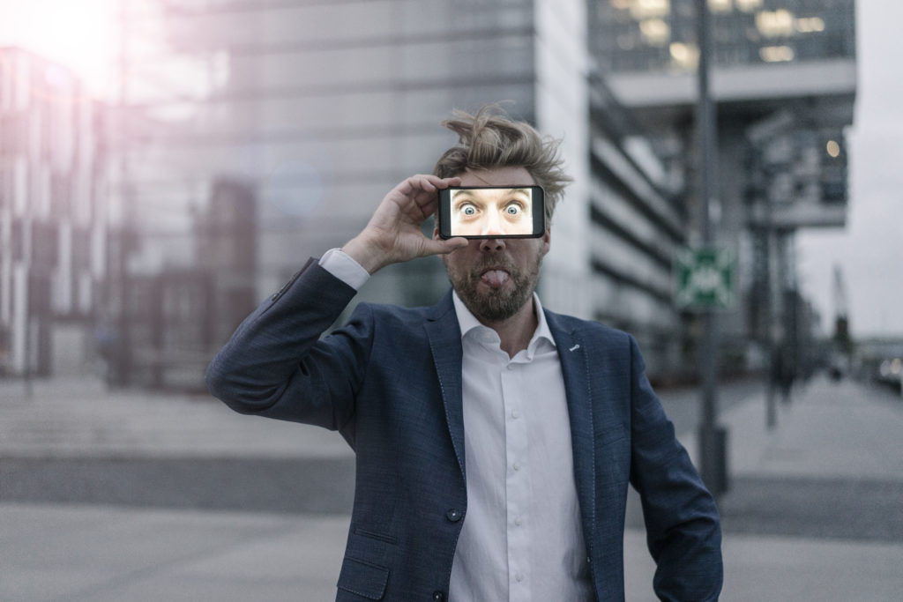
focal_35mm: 55
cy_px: 301
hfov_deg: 36.2
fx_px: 1380
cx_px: 452
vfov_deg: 24.6
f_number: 1.8
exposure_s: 1/640
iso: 800
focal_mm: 55
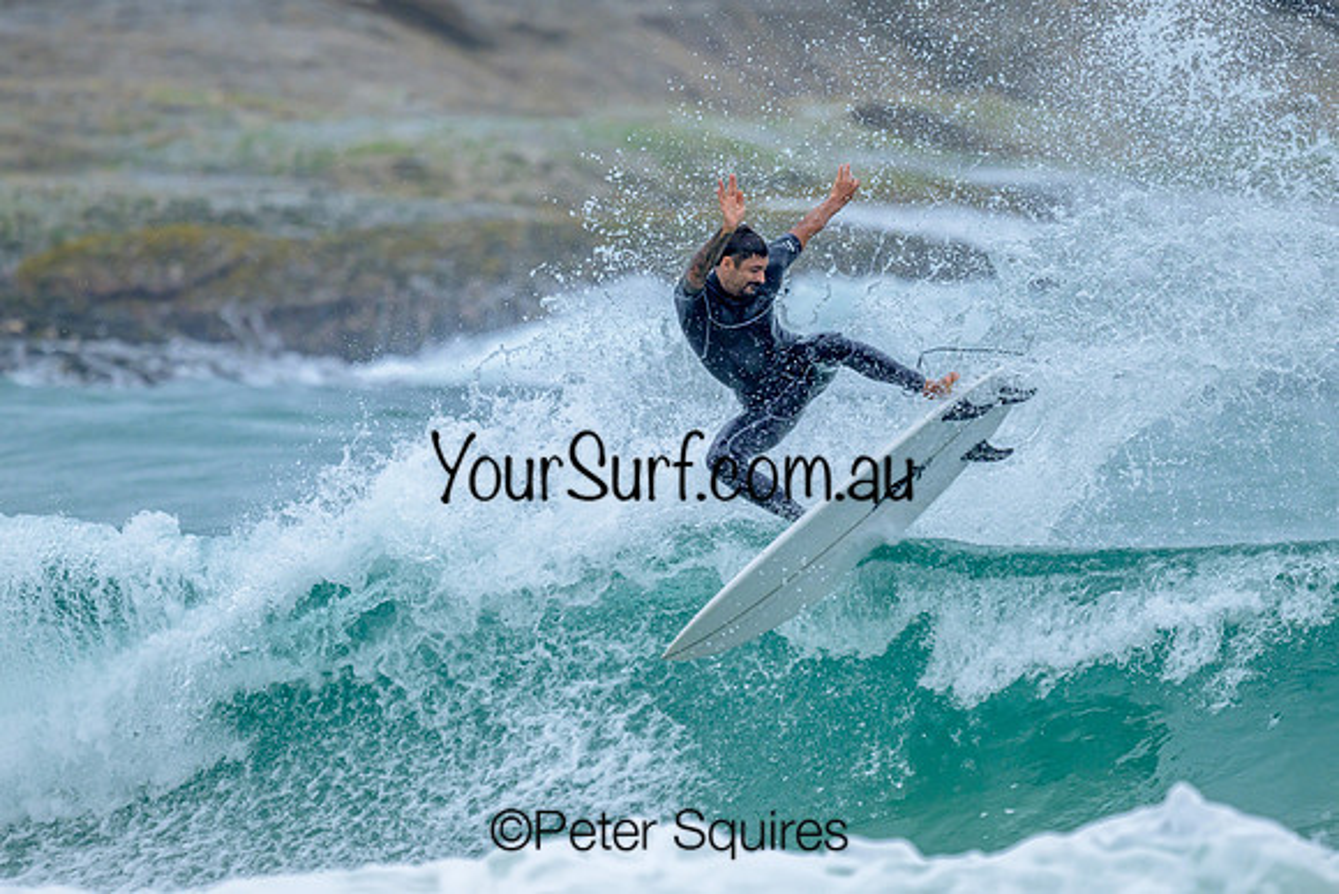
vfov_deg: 1.4
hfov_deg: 2.2
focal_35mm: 956
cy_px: 447
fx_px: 35552
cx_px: 774
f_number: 6.3
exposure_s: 1/3200
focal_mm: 800
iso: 800
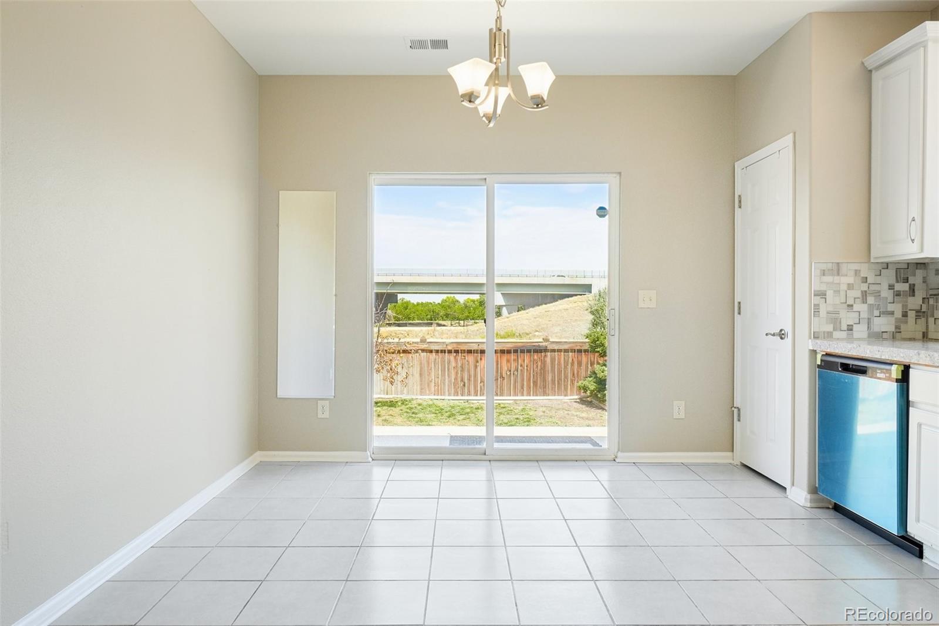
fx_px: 548
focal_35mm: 21
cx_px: 470
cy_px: 313
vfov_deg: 59.5
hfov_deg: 81.2
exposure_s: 1/200
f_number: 8
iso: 400
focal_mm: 14
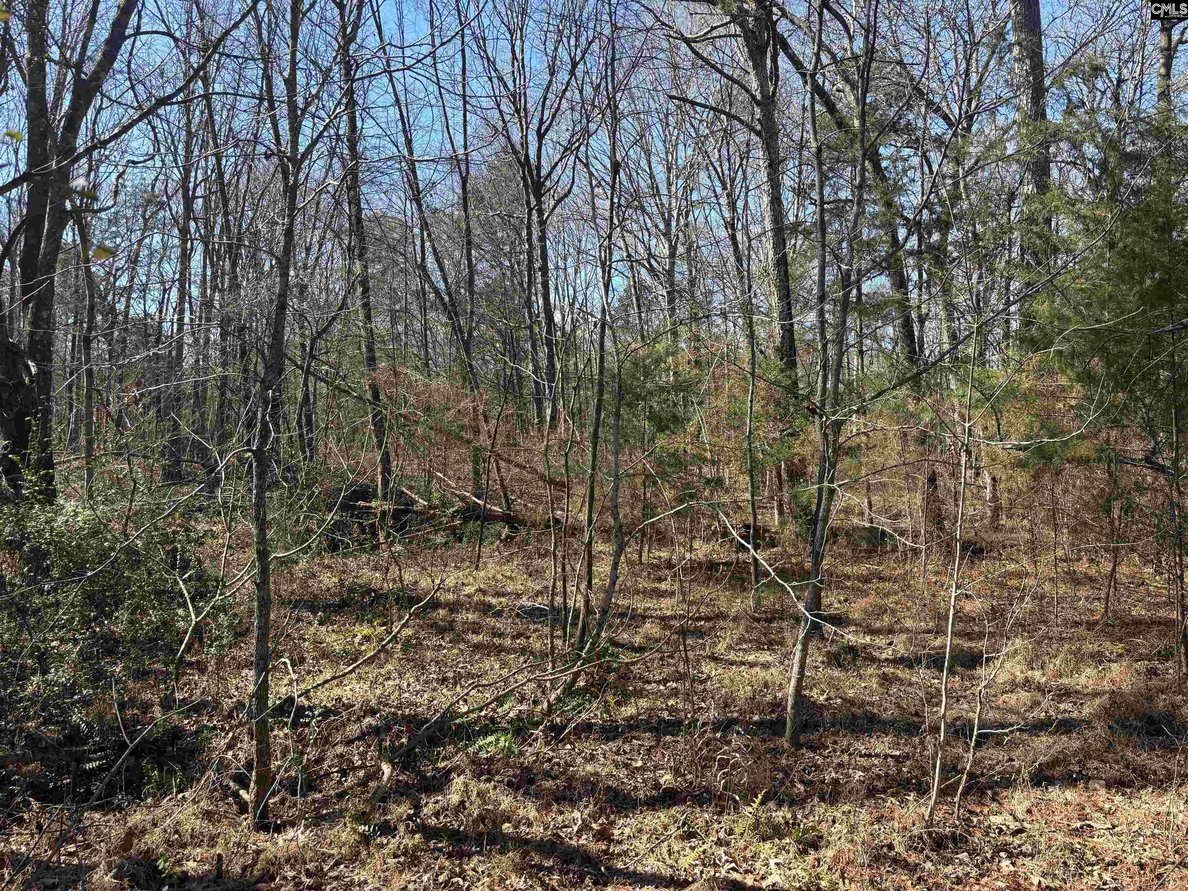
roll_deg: -1.0
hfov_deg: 67.3
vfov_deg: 53.1
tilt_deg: +1.2
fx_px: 892
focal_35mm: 26
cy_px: 446
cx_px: 594
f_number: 1.6
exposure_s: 1/880
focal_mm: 5.96
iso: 50
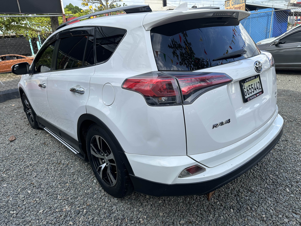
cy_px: 113
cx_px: 150
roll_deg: +4.2
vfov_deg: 56.8
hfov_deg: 71.6
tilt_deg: -18.6
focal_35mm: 24
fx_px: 209
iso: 80
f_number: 1.78
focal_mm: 6.86
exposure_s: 1/1692
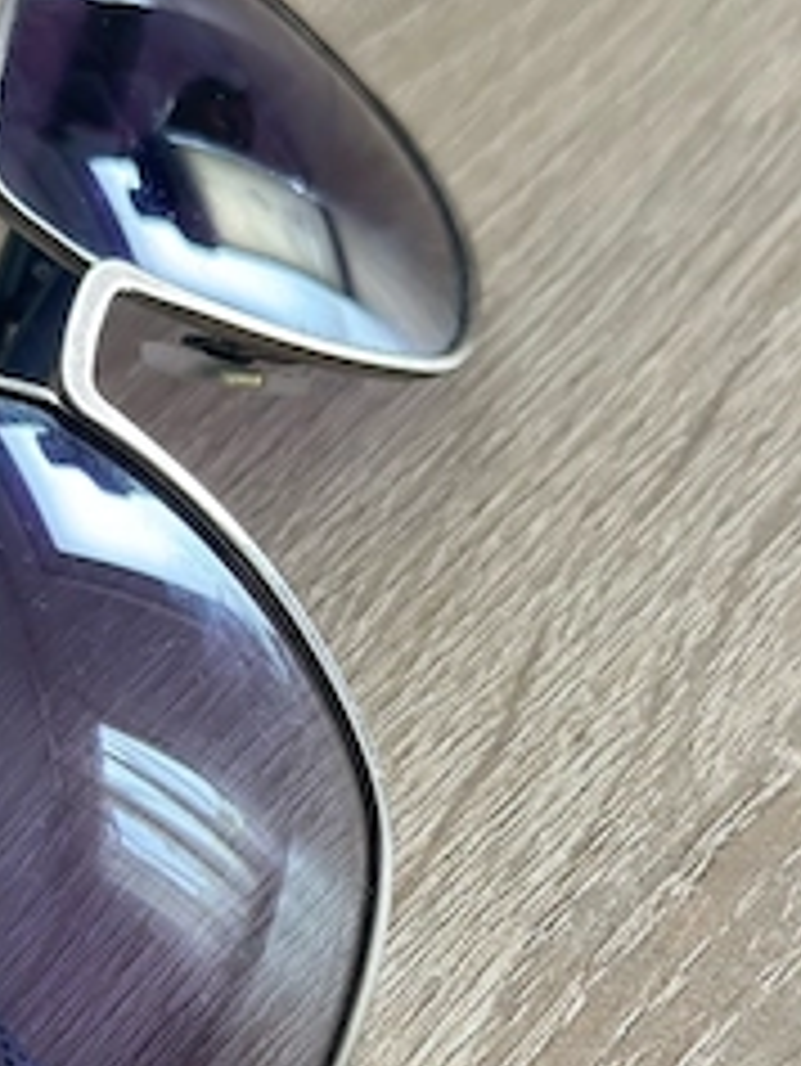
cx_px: 194
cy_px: 711
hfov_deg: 18.1
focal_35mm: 81
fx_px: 2497
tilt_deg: -50.4
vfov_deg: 24.0
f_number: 1.78
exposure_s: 1/49
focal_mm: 6.86
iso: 400
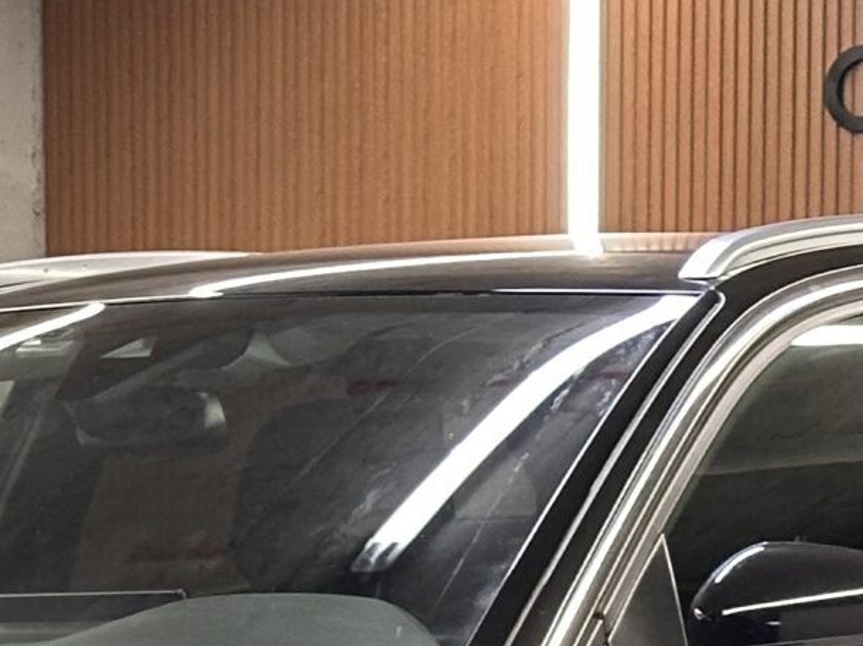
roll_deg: +1.1
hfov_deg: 9.6
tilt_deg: -4.5
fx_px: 5133
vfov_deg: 7.1
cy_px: 1033
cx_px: 98
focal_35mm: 206
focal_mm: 6.86
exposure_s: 1/50
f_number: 1.78
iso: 250
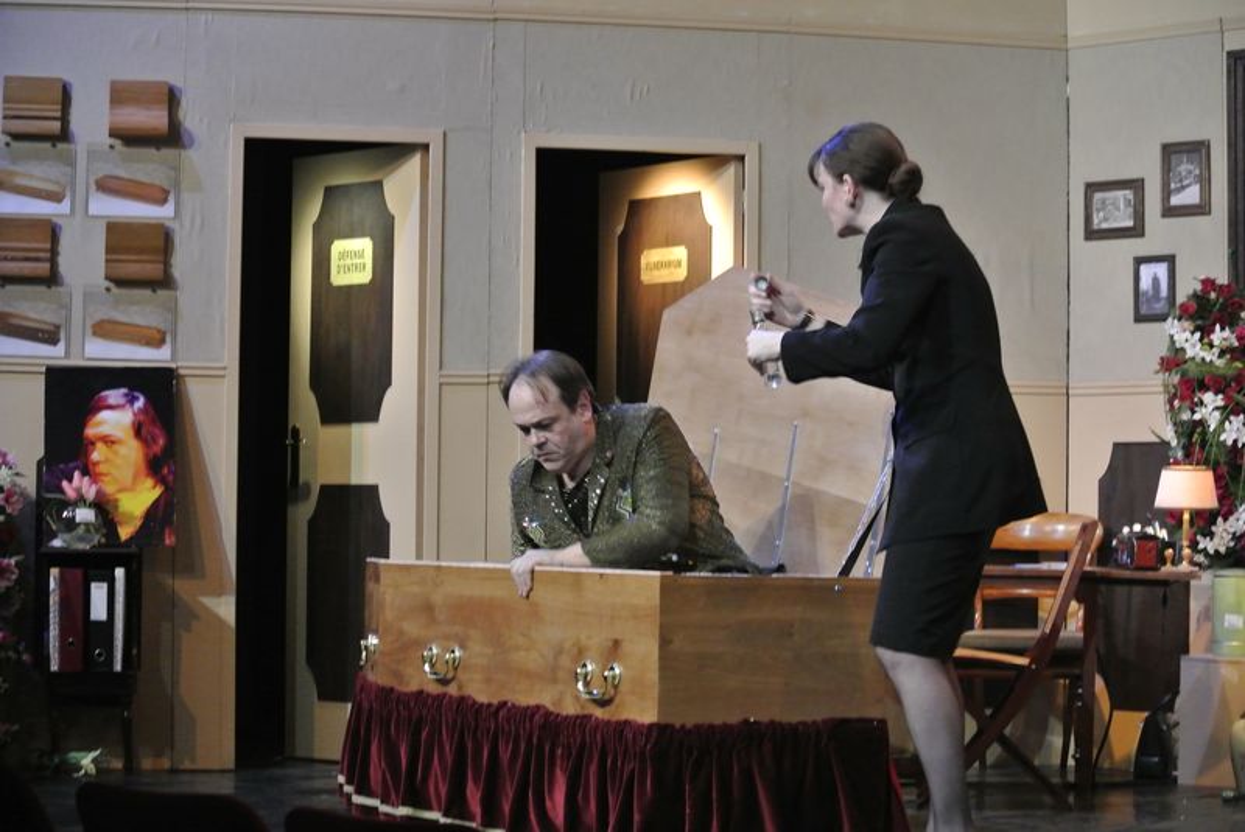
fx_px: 2873
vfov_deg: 16.5
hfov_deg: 24.5
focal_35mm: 83
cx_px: 622
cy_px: 416
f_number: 3.8
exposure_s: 1/40
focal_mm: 30.9
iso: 1800
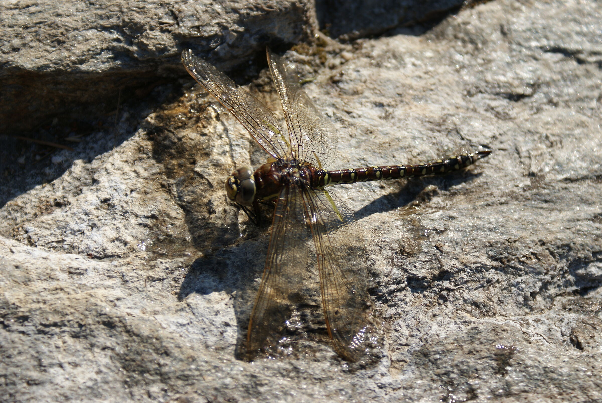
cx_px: 301
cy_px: 202
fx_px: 1758
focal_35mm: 105
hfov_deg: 19.4
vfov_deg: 13.1
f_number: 5.6
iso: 100
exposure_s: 1/500
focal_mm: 70
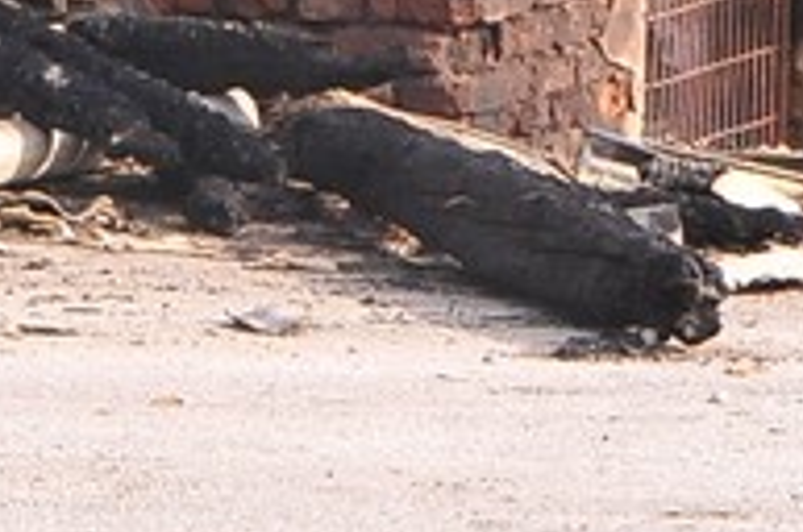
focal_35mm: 445
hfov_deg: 4.5
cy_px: -603
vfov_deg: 3.1
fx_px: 9909
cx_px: 2109
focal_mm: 56
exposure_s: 1/320
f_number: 9
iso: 1000
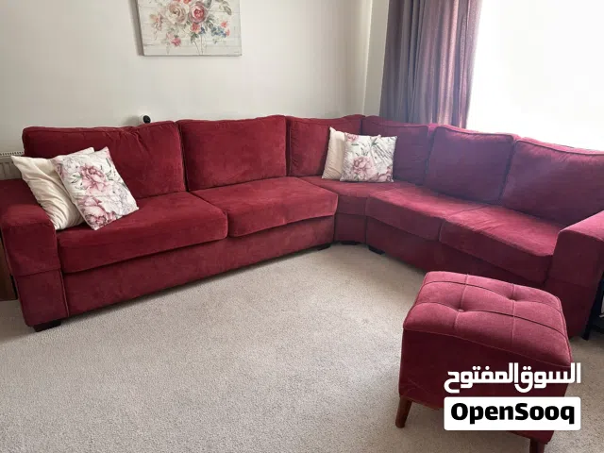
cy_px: 226
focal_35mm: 24
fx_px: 419
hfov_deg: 71.6
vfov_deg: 56.8
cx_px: 302
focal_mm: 6.86
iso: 250
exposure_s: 1/60
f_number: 1.78
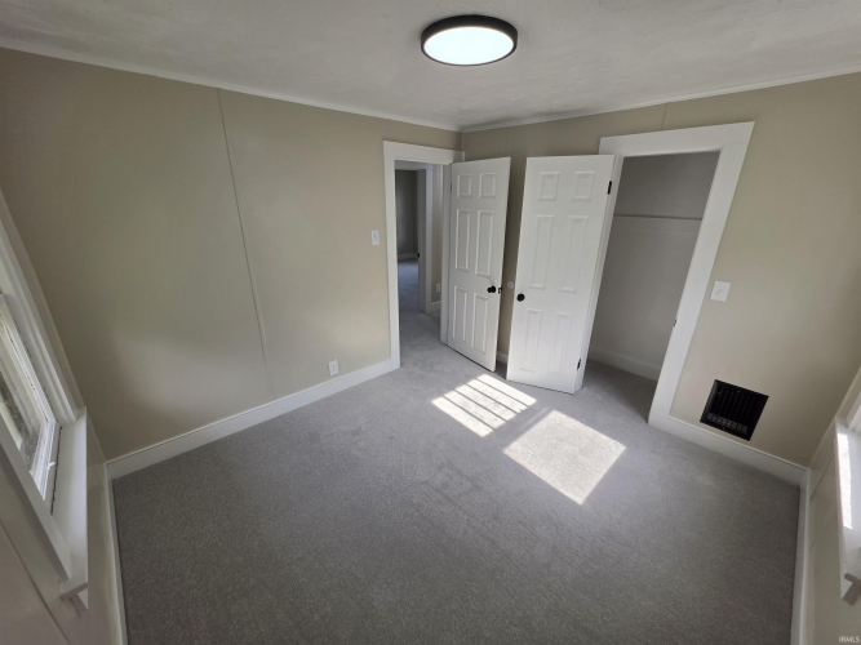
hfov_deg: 106.2
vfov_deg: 89.9
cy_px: 322
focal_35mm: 13
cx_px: 430
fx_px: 323
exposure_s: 1/120
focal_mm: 2.2
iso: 16
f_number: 1.9
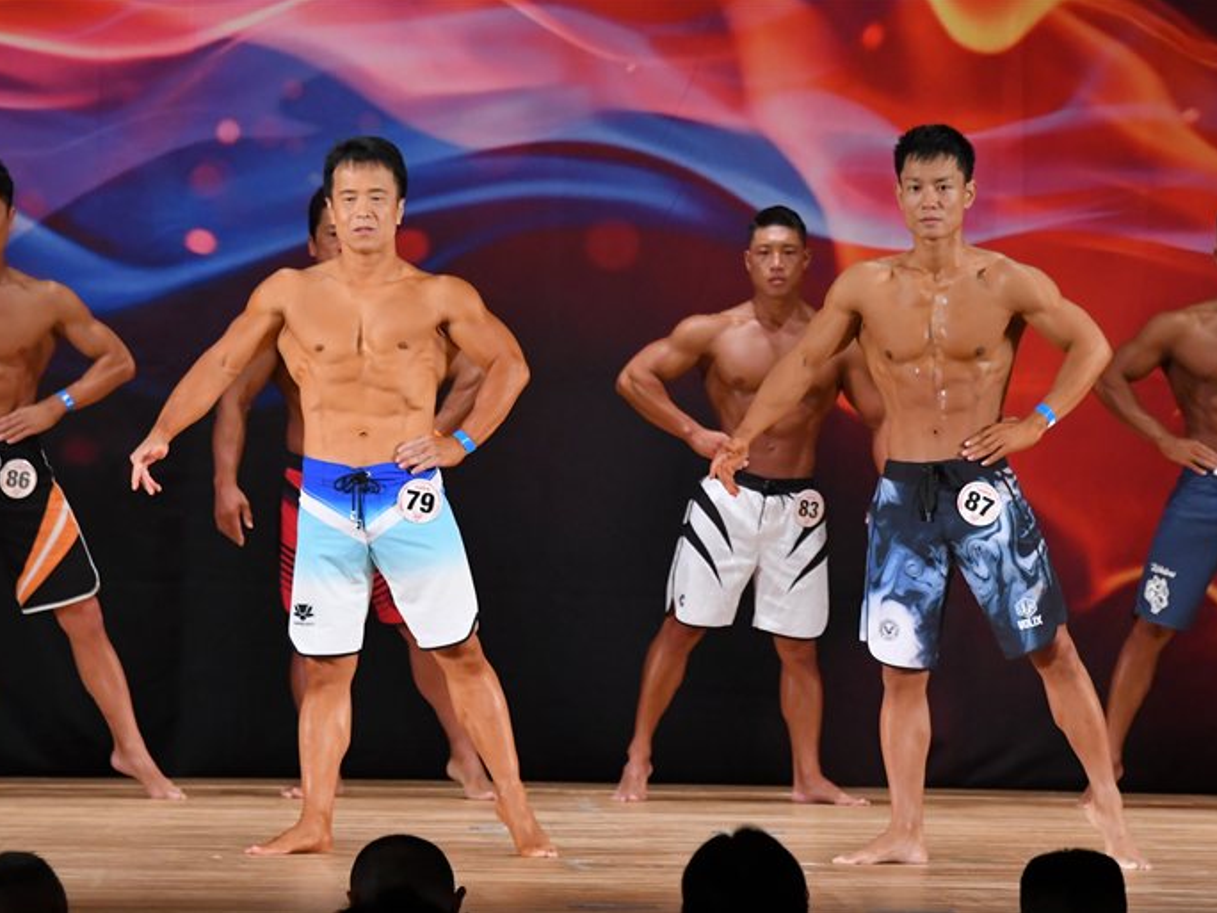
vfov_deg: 6.1
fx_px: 8614
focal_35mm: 245
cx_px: 670
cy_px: 456
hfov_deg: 8.1
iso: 3200
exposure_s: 1/400
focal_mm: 150
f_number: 5.6
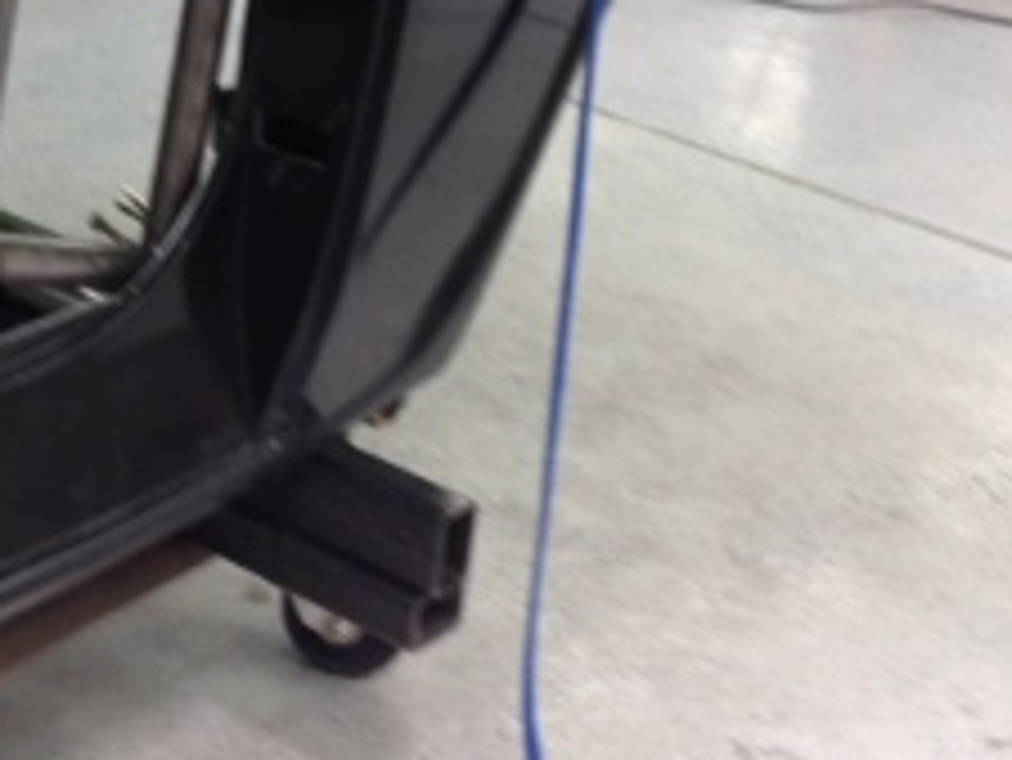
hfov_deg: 19.6
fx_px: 2750
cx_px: -207
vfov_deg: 15.3
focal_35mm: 94
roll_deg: -2.1
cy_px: -112
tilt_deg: -14.7
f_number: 2.4
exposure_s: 1/29
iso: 50
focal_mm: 4.12
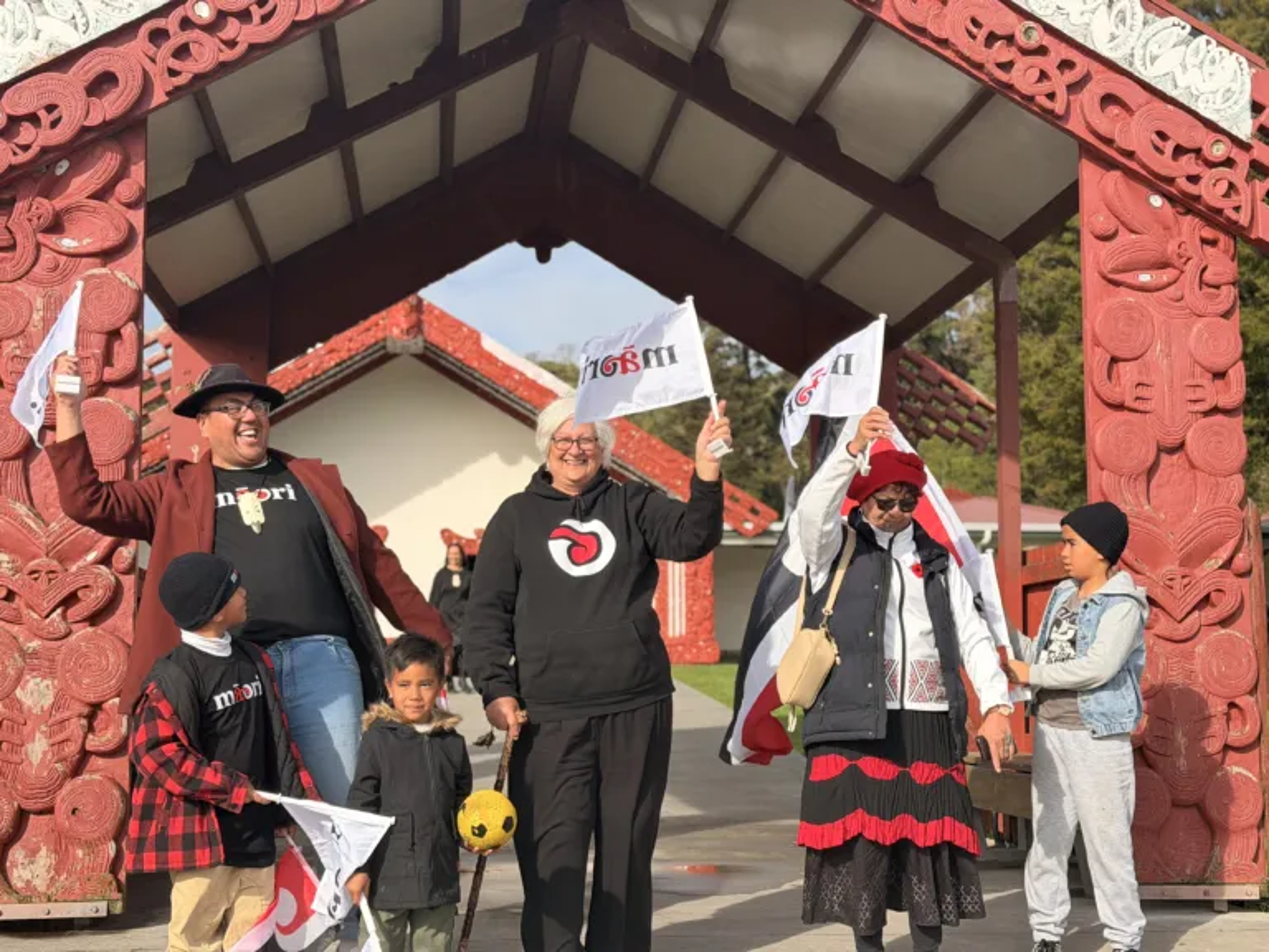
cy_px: 476
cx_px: 634
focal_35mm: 48
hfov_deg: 39.7
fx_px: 1760
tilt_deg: +6.4
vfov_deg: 30.3
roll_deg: +0.3
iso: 64
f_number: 1.78
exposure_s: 1/3226
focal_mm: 6.76
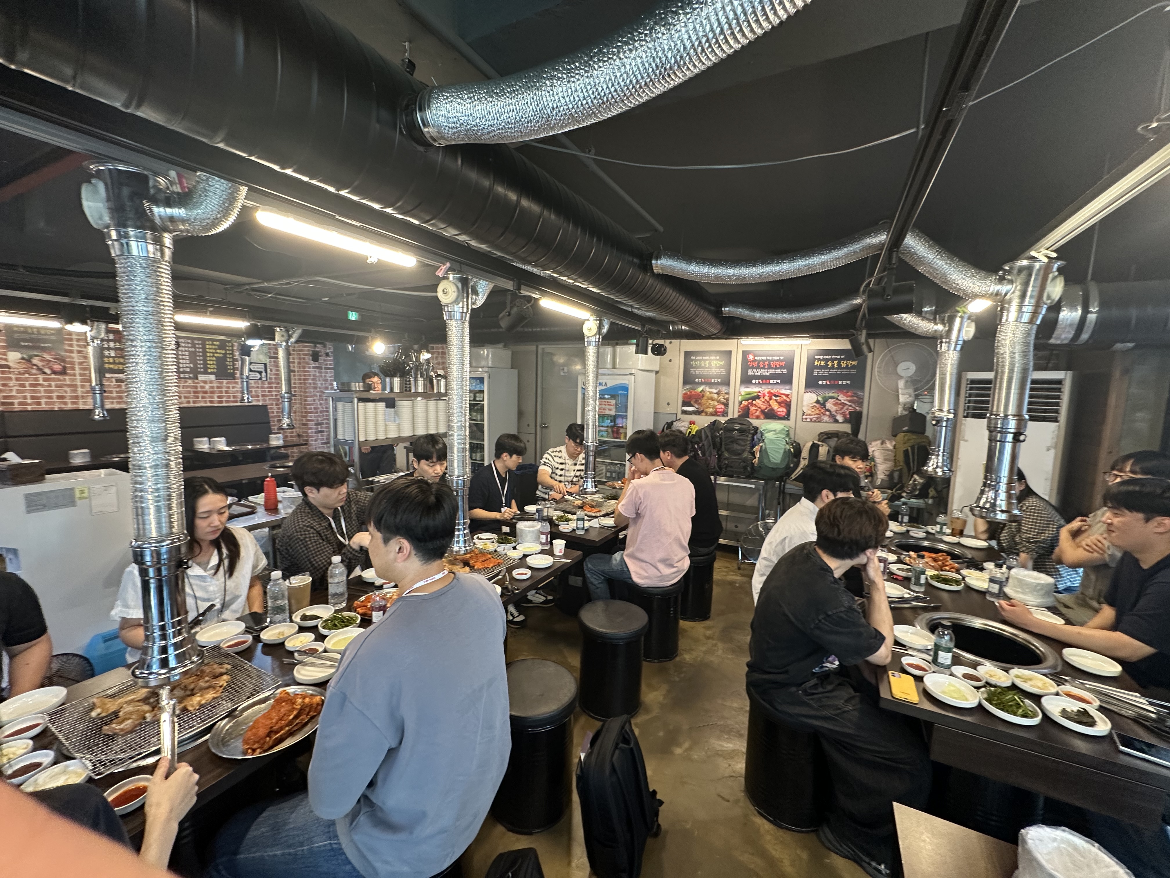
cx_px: 585
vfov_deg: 85.7
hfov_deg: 102.1
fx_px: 473
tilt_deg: -6.5
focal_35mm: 14
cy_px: 439
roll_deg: -2.3
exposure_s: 1/60
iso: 160
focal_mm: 2.22
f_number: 2.2
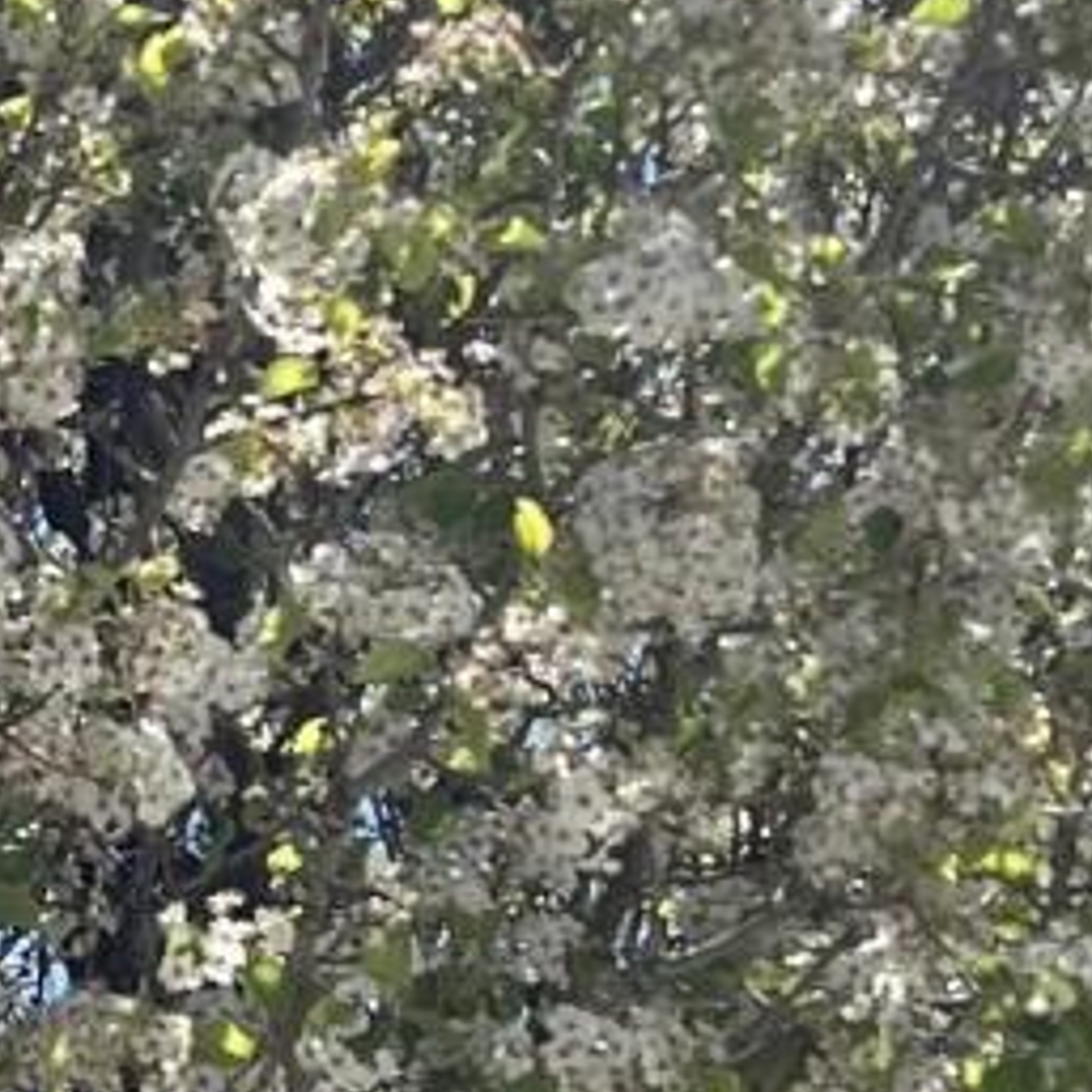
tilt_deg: +20.8
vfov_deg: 9.8
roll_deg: +0.8
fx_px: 6389
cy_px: 582
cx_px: -727
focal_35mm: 179
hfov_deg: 9.4
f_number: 1.5
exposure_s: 1/3356
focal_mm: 5.7
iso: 50
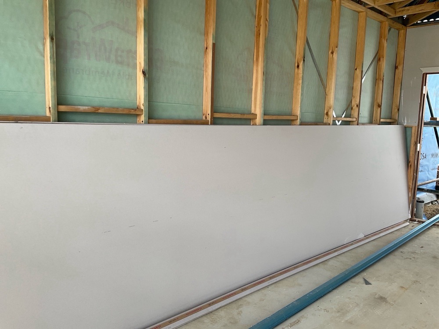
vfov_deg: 48.2
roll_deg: -2.3
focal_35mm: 29
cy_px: 164
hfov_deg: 61.7
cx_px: 220
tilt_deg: -6.2
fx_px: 368
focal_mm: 3
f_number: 1.8
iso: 32
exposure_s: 1/120
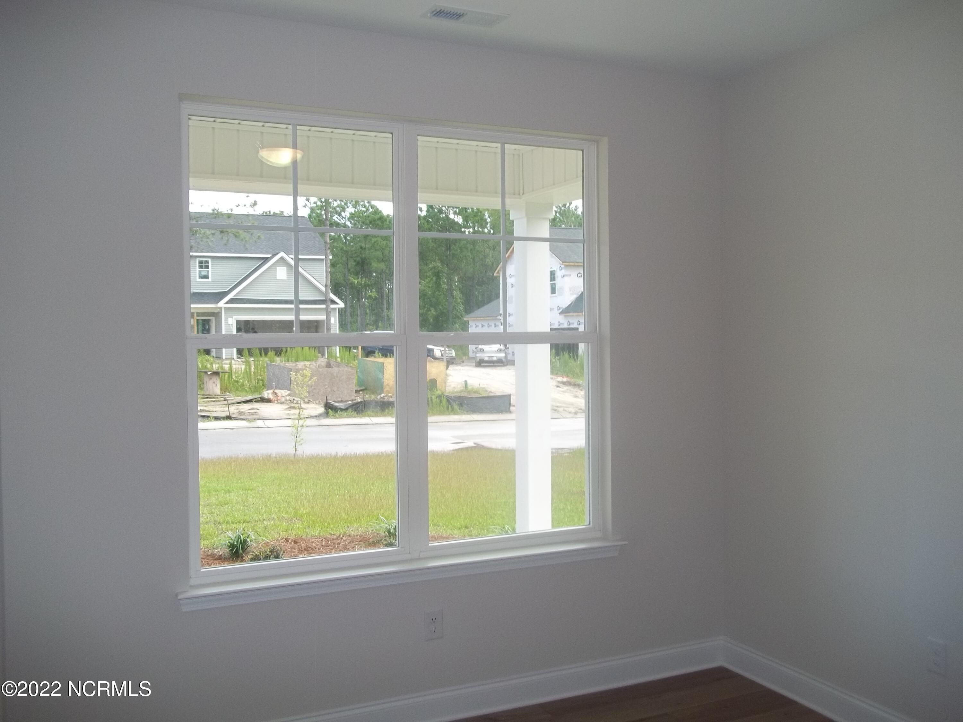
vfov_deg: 44.2
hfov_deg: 56.8
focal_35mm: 32
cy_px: 361
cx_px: 482
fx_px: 890
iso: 100
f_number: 2.9
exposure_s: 1/125
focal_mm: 5.7
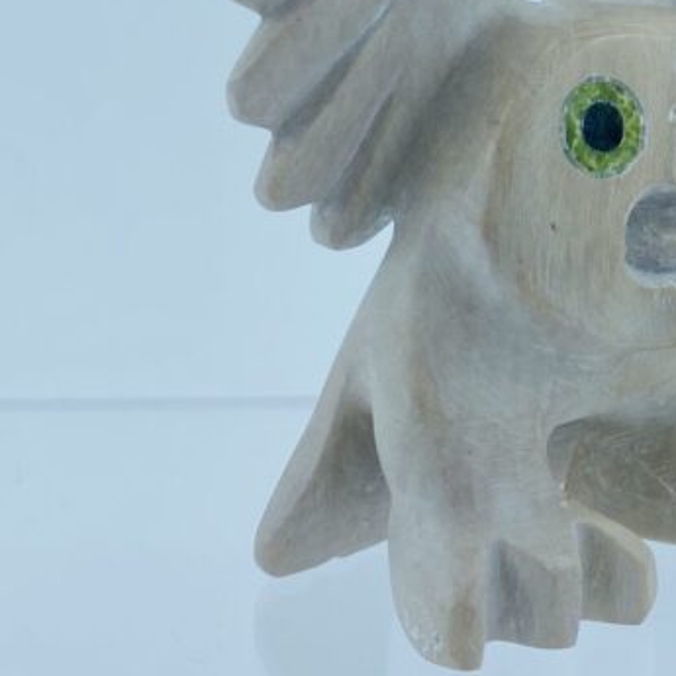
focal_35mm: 71
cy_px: -46
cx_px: 594
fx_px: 1569
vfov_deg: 23.0
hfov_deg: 23.7
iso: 32
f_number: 1.8
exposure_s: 1/788
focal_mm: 4.25
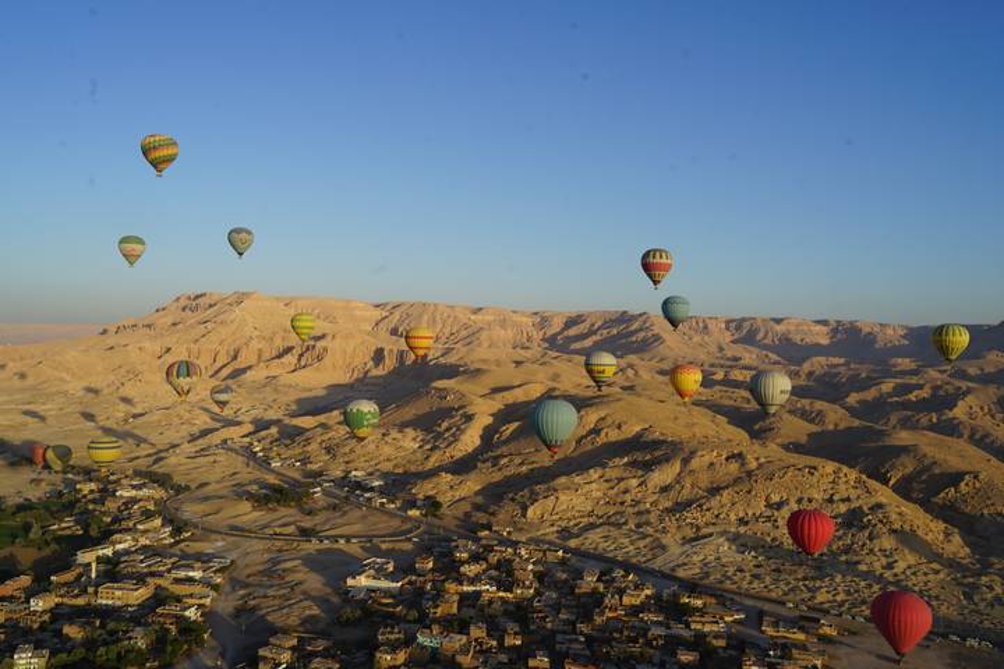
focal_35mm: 29
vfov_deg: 45.0
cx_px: 502
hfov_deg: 63.7
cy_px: 334
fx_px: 809
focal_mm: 29
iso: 100
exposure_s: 1/125
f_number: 11
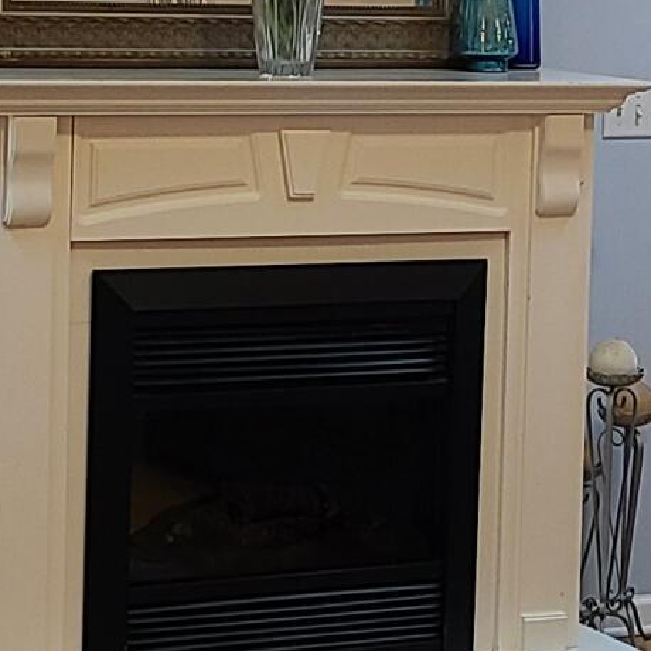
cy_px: 10
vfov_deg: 11.5
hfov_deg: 11.5
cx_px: 630
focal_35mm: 150
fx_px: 3192
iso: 100
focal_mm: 5.4
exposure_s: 1/60
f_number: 1.8
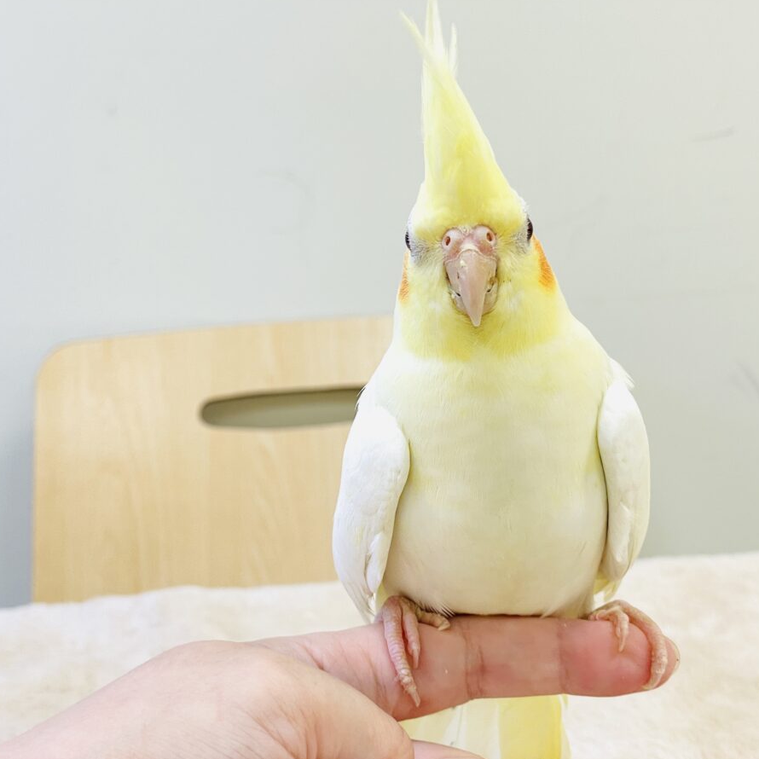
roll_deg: +3.0
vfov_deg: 27.7
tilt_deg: -8.0
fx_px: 1538
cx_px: 436
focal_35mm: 62
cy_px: 378
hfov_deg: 27.7
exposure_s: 1/99
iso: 80
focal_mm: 6
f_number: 2
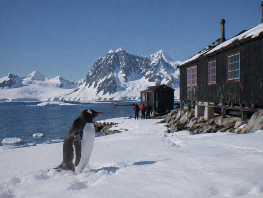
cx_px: 139
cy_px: 100
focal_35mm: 27
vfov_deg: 51.4
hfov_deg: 65.3
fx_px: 205
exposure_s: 1/1000
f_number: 8
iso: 320
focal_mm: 24
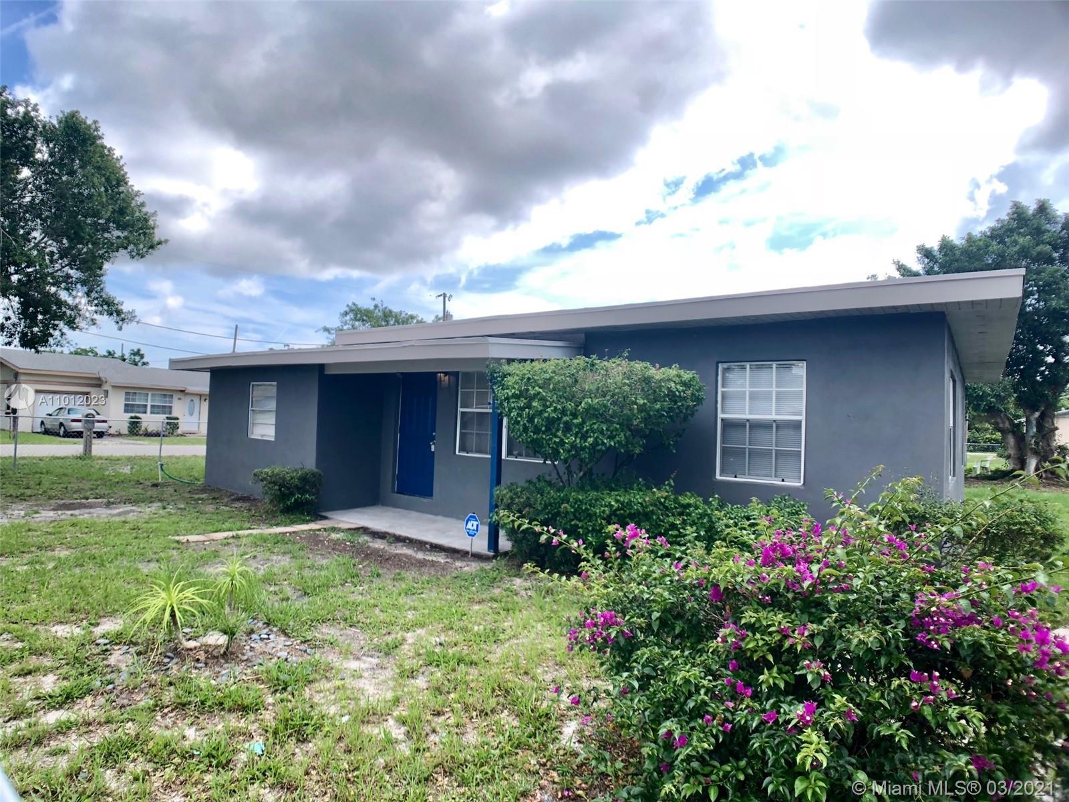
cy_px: 401
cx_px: 534
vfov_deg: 49.7
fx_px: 865
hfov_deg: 63.4
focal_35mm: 28
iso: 20
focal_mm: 3.99
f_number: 1.8
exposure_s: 1/292
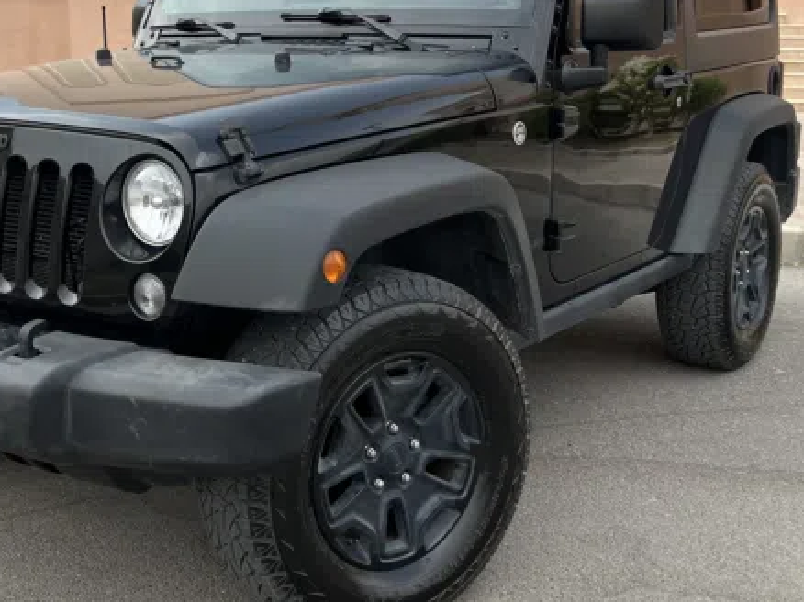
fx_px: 882
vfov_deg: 37.5
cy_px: 228
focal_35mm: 38
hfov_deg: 48.3
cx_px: 279
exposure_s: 1/1009
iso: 50
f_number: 1.5
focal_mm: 5.7
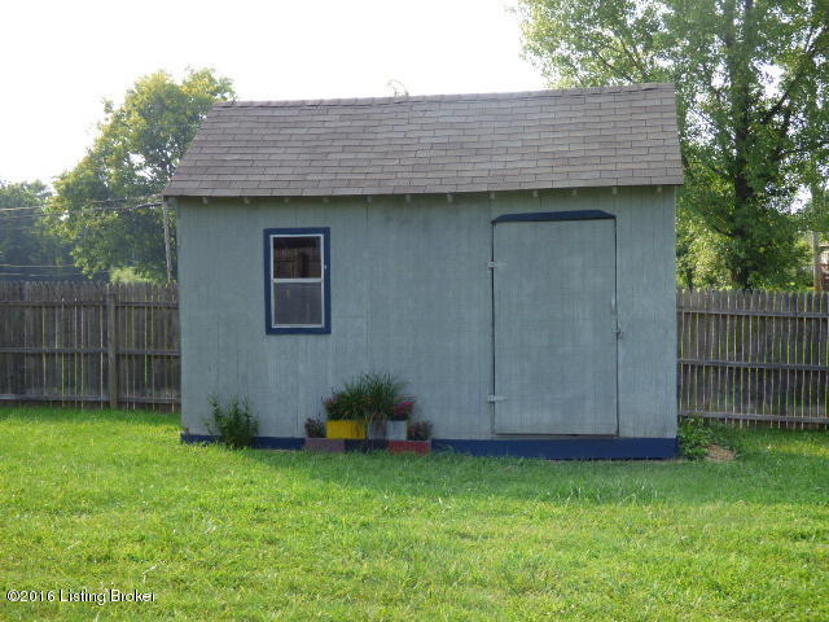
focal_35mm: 50
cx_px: 414
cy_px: 311
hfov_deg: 38.2
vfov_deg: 29.1
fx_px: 1197
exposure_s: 1/250
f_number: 3.8
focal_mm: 8.68
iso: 100
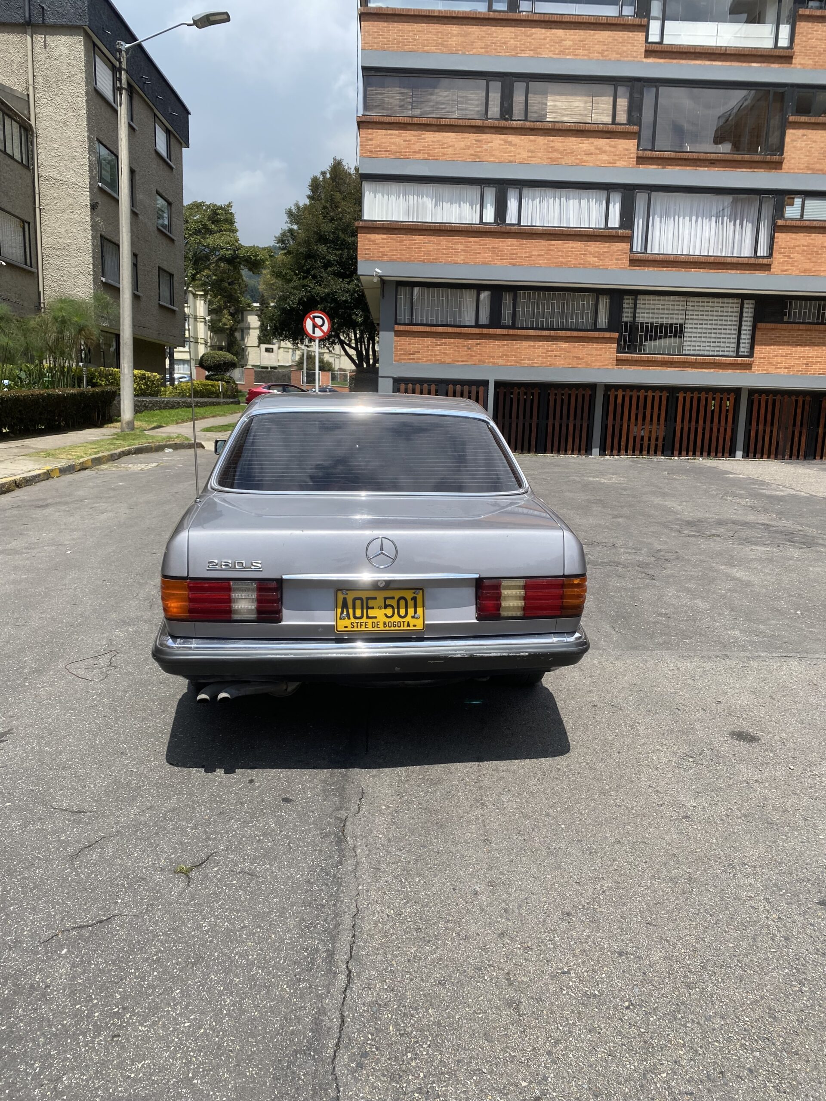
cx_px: 413
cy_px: 550
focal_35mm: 26
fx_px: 827
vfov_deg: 67.3
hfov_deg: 53.1
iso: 32
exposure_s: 1/2688
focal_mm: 4.25
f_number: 1.8
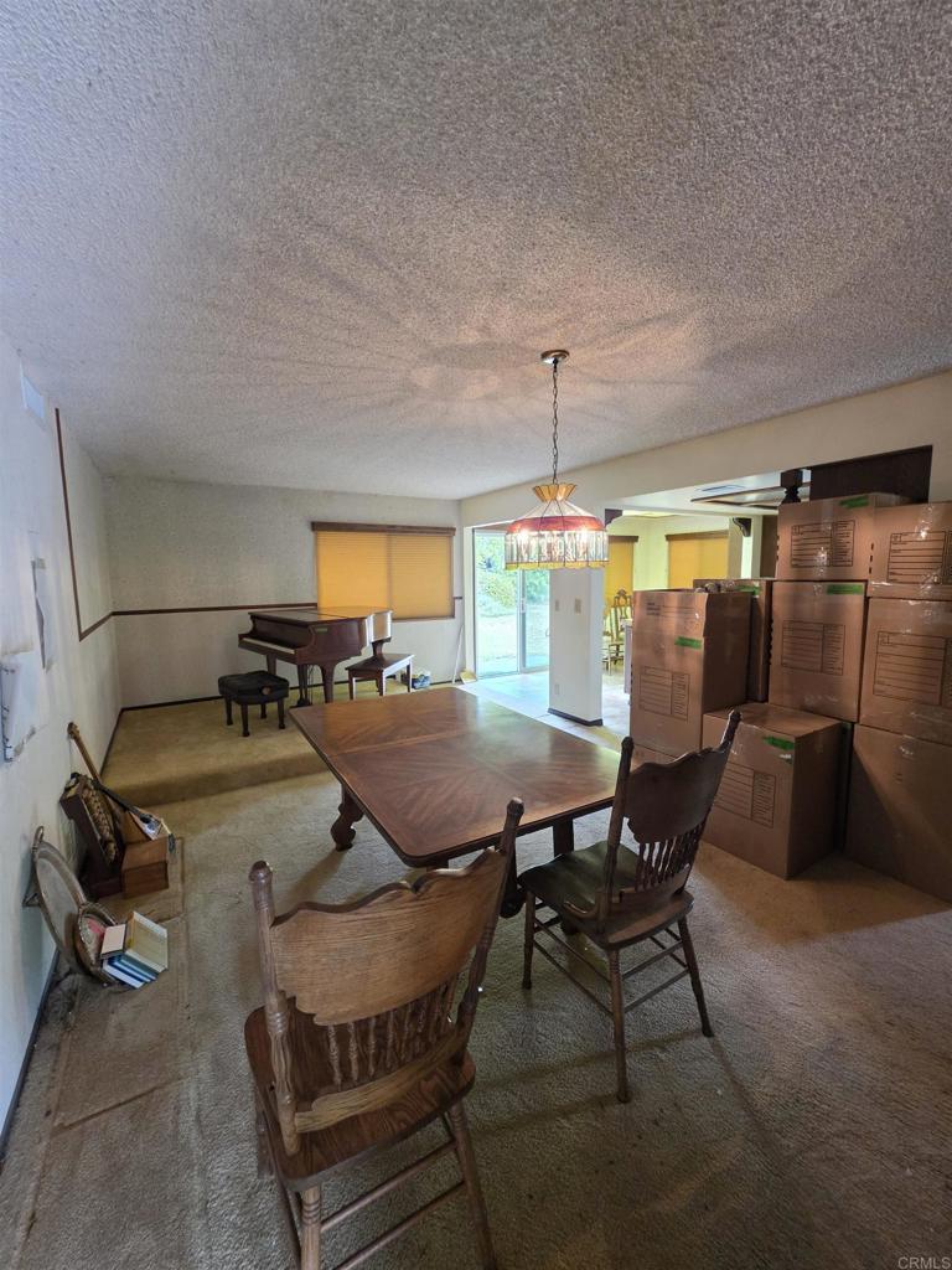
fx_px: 477
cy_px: 635
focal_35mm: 13
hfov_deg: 89.9
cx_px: 476
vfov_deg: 106.2
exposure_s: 1/60
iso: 400
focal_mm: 2.2
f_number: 1.9
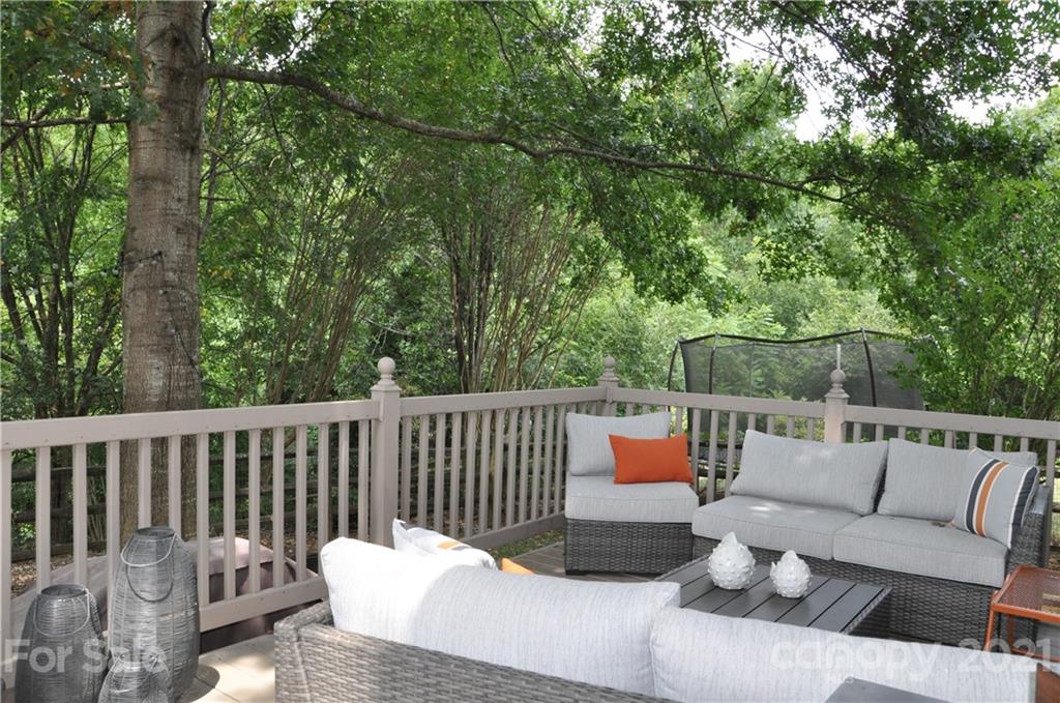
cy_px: 352
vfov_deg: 47.8
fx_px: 794
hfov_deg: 67.5
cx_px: 530
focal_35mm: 27
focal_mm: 18
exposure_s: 1/200
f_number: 9
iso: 800
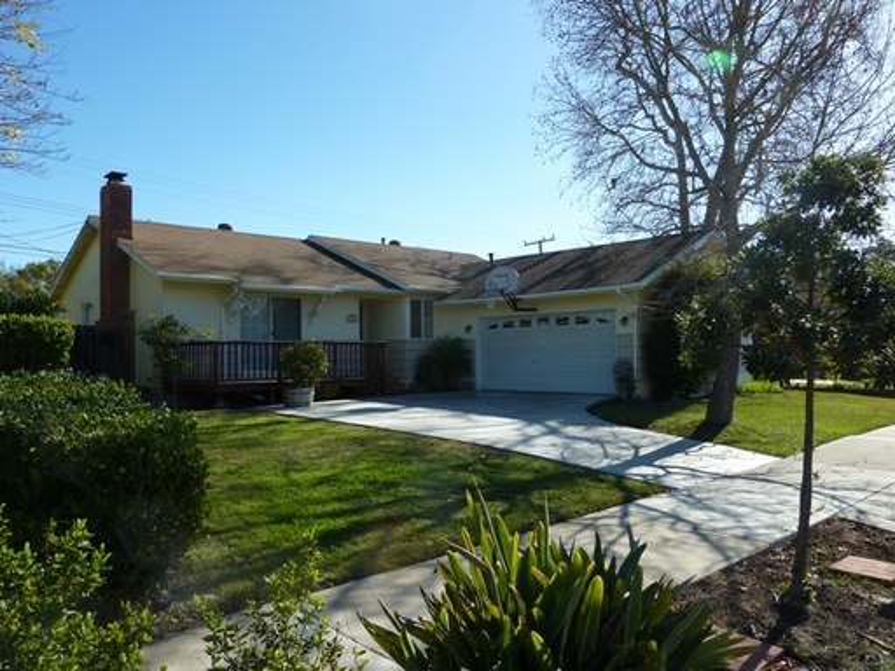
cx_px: 448
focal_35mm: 25
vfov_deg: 54.9
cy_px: 336
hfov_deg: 69.4
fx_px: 646
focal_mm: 4.1
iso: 80
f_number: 4
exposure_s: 1/500
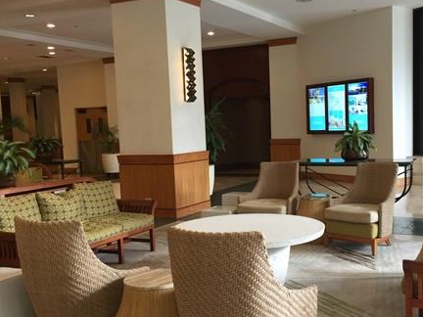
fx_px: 525
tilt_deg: -5.3
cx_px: 244
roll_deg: +2.9
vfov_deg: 33.6
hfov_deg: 43.7
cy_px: 177
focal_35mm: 43
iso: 32
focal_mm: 4.15
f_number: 2.2
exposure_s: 1/15
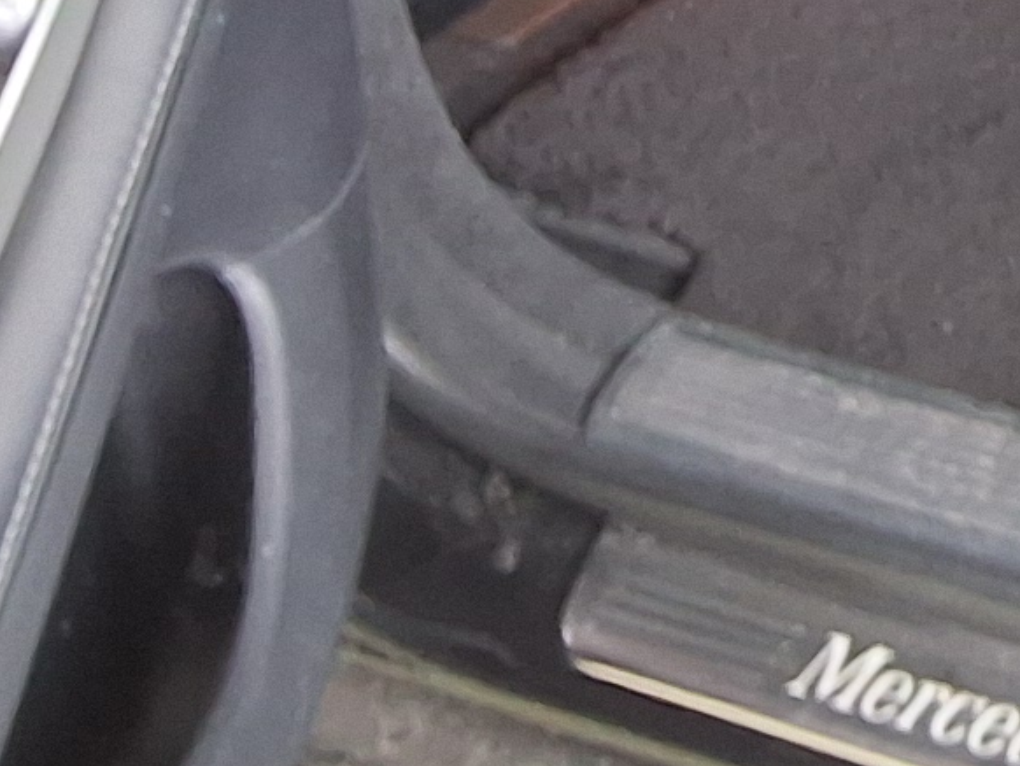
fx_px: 4628
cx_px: 2348
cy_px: -997
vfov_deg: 8.7
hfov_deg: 10.9
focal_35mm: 157
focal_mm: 2.91
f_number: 1.9
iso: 125
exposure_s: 1/40
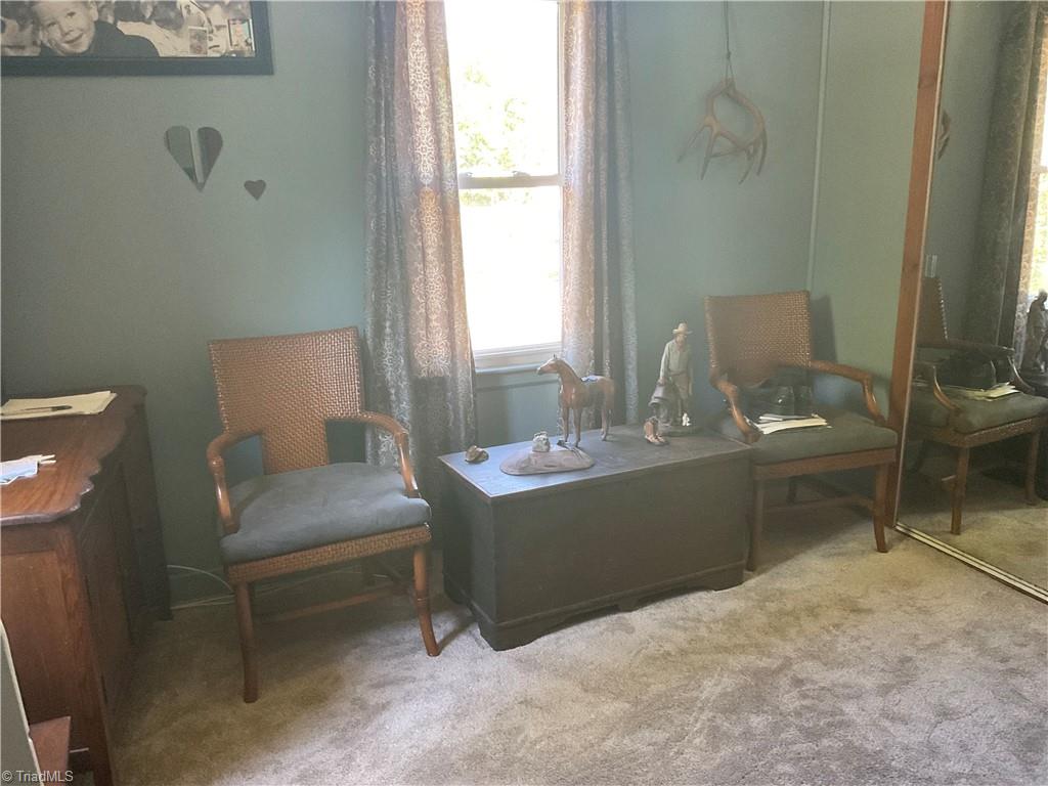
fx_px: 878
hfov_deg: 61.7
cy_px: 393
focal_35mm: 29
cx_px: 524
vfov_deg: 48.2
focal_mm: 3
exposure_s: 1/60
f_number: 1.8
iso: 250
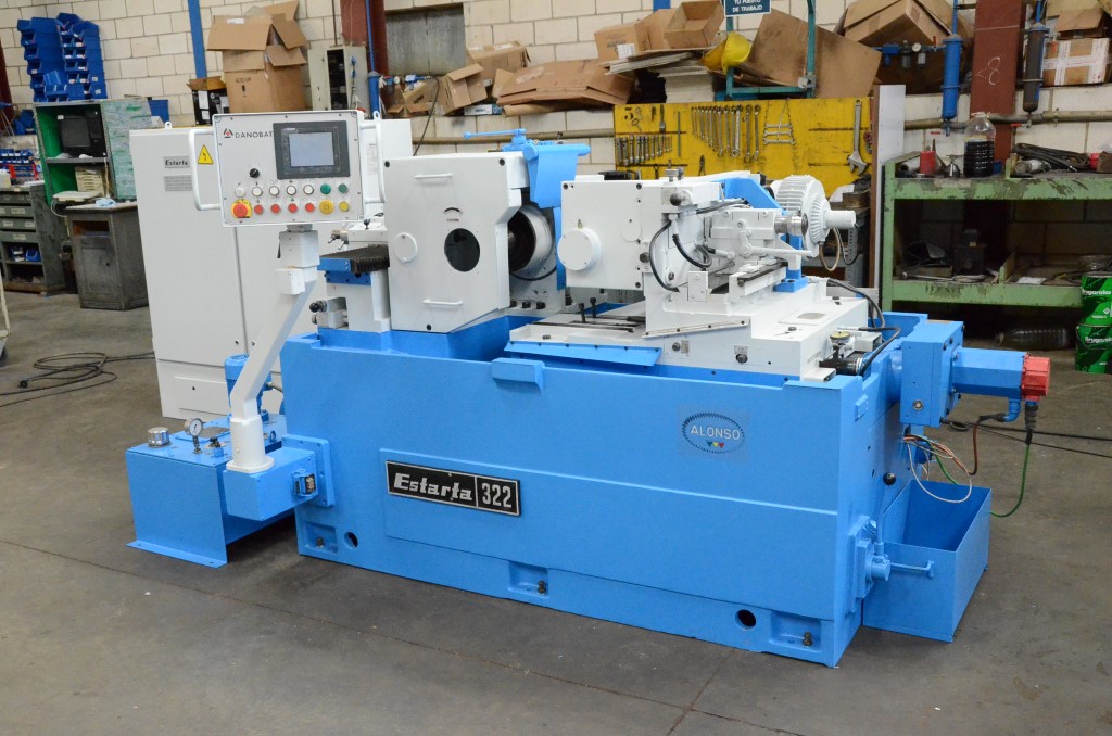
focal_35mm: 36
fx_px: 1110
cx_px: 556
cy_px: 368
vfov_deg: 36.7
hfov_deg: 53.2
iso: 6400
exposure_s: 1/200
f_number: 7.1
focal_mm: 24
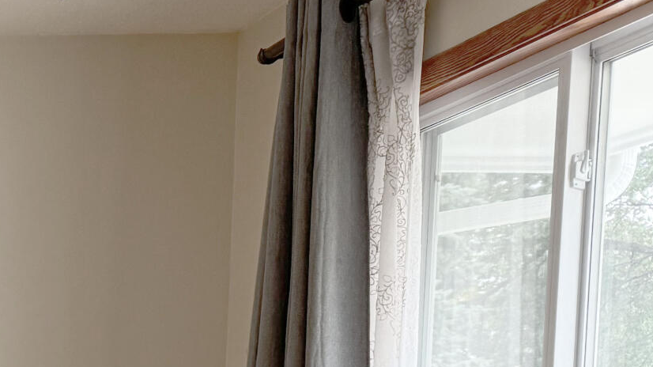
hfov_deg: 17.9
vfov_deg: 11.7
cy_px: 685
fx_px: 1644
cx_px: -521
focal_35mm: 95
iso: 125
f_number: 1.78
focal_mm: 6.76
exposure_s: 1/120
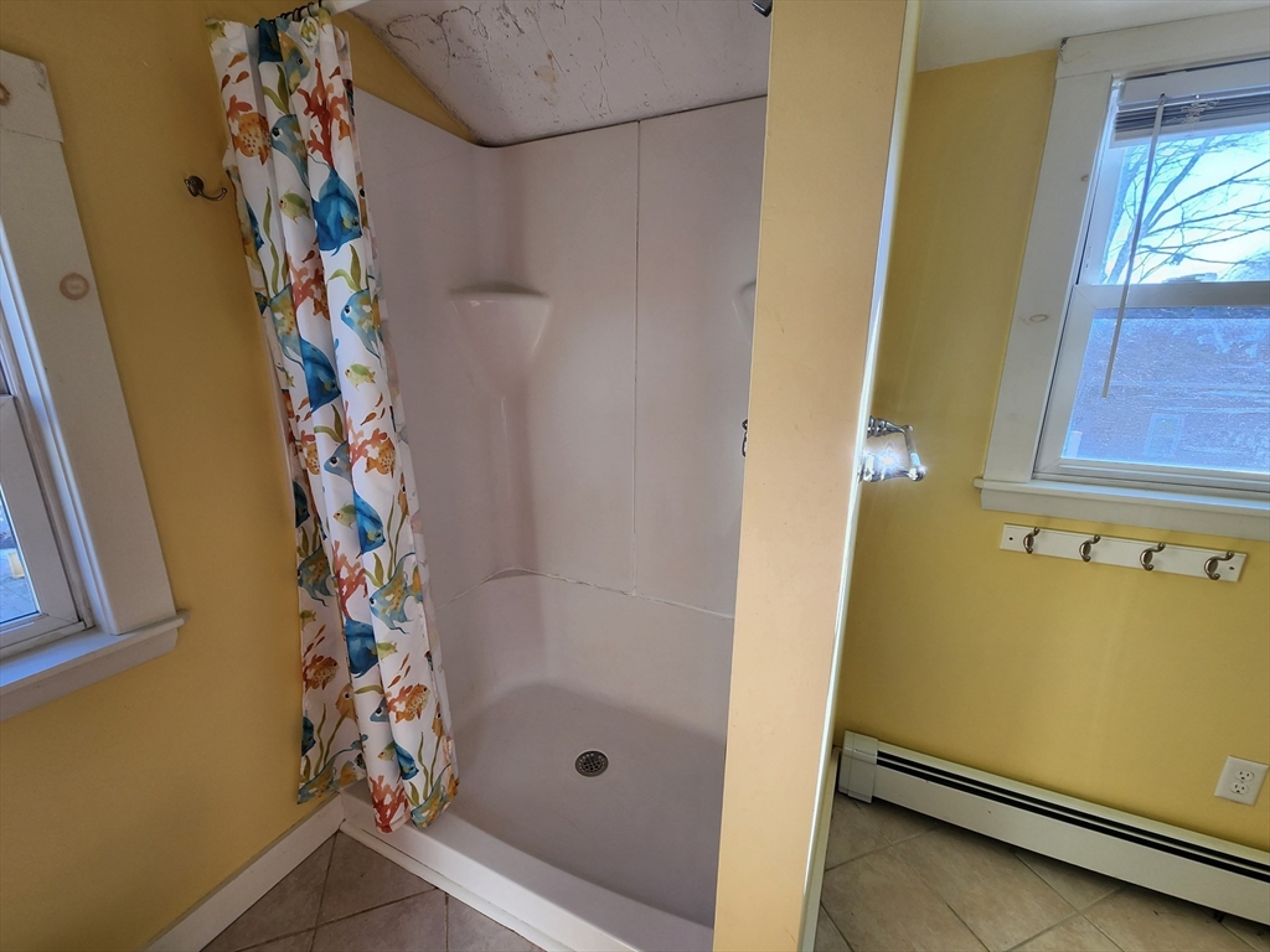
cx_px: 635
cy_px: 476
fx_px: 477
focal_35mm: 13
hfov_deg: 106.2
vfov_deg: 89.9
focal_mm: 2.2
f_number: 2.2
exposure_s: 1/60
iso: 50
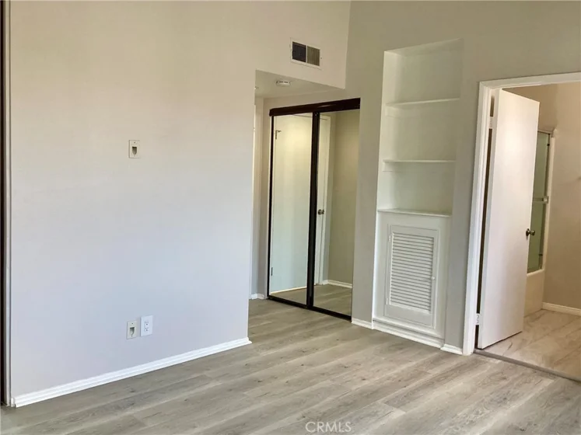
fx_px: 520
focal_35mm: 31
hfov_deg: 58.4
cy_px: 218
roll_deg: -3.2
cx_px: 290
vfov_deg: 45.4
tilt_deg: -4.5
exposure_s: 1/100
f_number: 2.4
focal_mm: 3.3
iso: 50
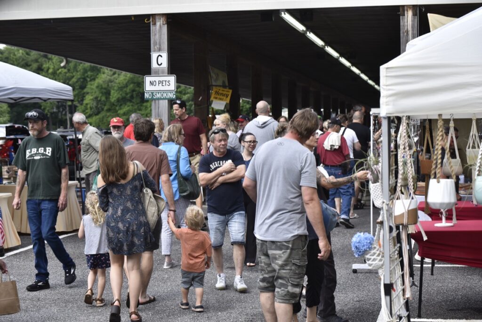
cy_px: 161
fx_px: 938
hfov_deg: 28.8
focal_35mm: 70
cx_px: 241
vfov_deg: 19.5
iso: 320
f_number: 5.6
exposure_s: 1/500
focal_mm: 70
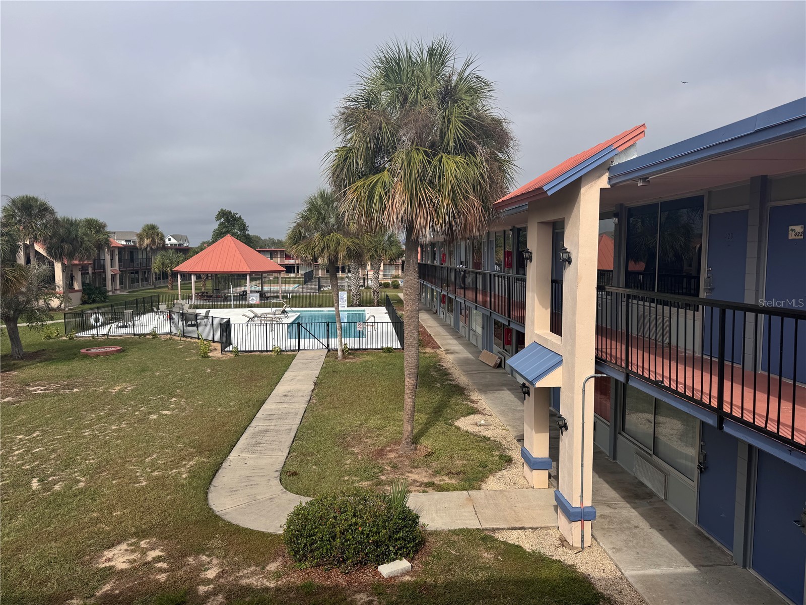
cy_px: 302
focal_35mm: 24
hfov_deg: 71.6
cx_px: 403
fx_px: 559
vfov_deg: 56.8
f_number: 1.78
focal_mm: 6.76
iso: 80
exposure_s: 1/5814
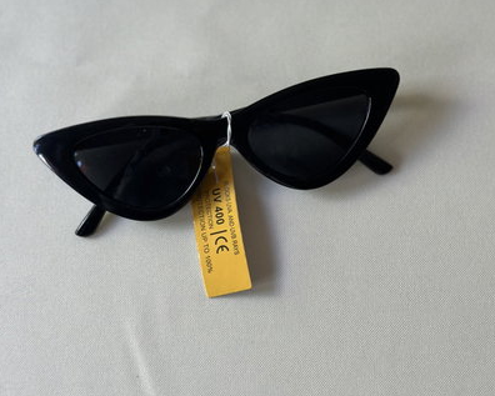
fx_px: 923
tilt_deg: -70.7
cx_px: 246
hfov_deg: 30.0
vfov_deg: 24.1
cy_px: 118
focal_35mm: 63
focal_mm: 6.86
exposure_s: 1/121
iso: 80
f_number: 1.78
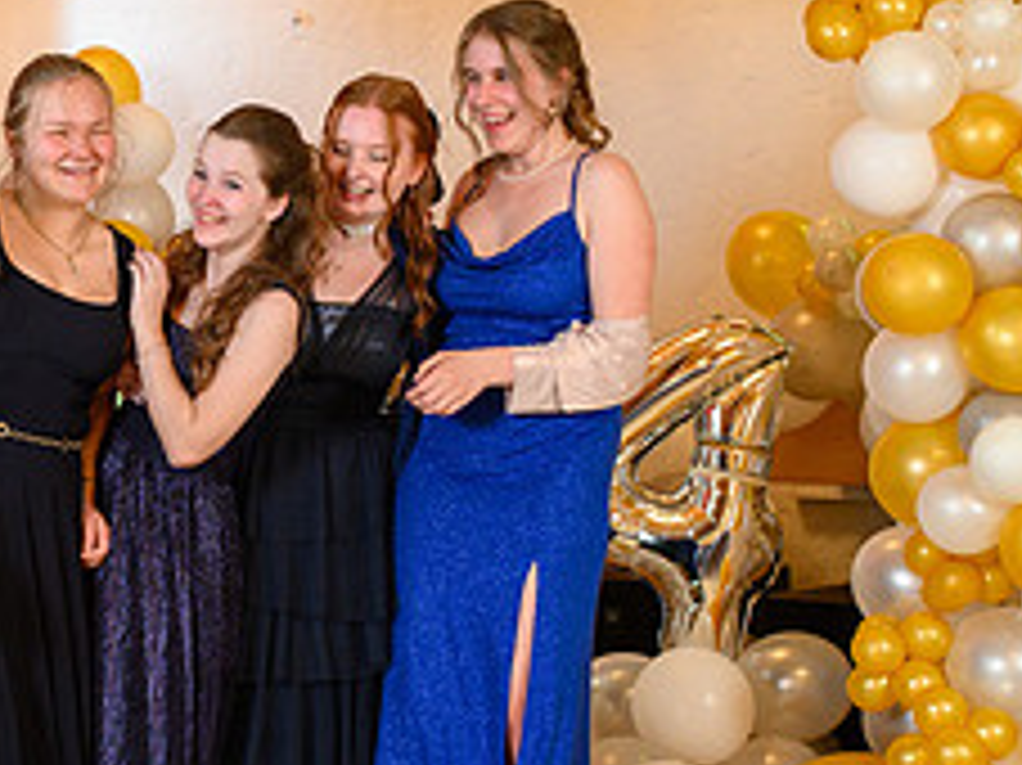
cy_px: 410
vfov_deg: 17.1
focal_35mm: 86
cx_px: 72
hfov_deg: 22.1
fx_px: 2538
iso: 1250
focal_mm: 35
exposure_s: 1/100
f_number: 3.5
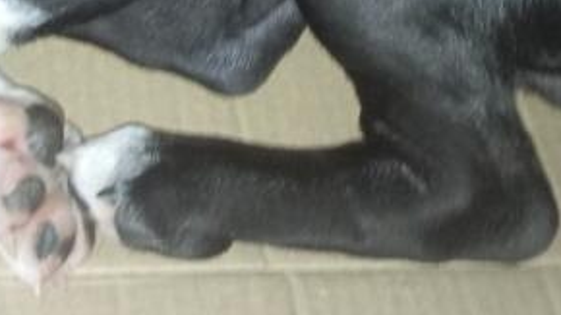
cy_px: -314
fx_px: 1606
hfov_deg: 19.6
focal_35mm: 108
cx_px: 130
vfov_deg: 10.3
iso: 1086
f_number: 1.8
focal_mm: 4.22
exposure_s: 1/20
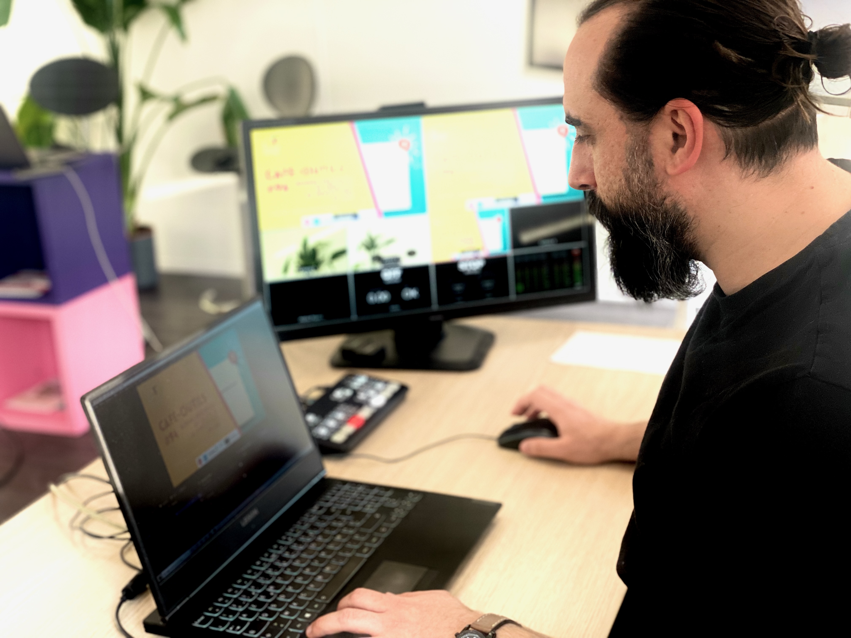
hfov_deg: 36.8
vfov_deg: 28.0
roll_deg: +2.7
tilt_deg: -18.3
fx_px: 1278
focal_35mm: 52
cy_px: 319
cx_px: 426
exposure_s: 1/120
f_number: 2
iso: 160
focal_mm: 6
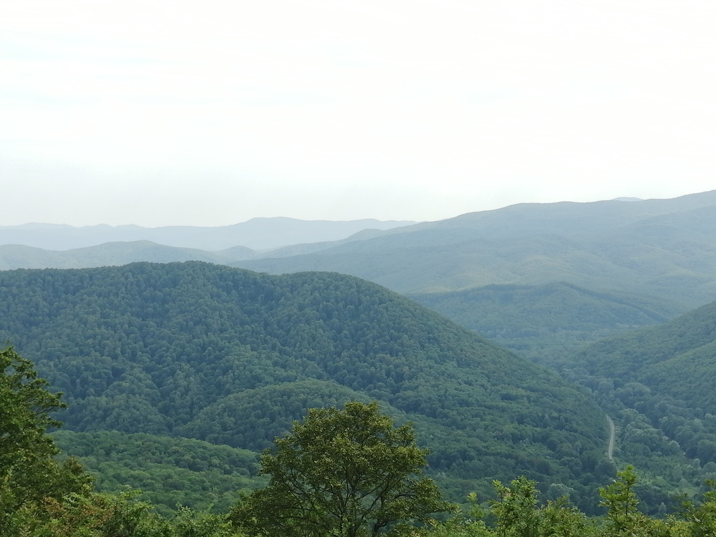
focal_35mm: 55
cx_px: 358
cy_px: 268
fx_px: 1137
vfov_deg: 26.6
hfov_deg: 34.9
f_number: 1.8
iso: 50
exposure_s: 1/683
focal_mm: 3.88
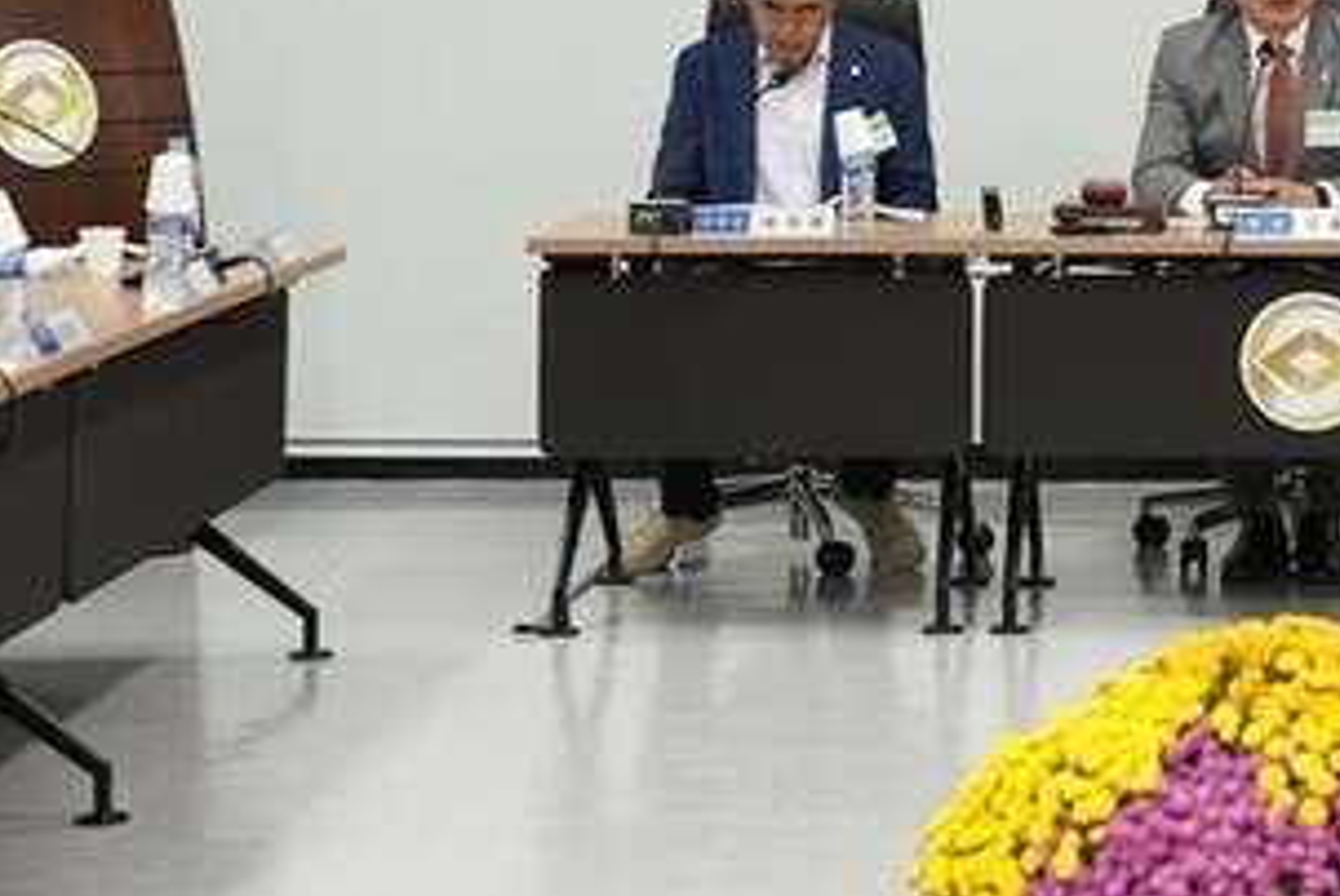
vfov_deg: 9.8
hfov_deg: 14.5
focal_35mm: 139
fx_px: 5179
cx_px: 1322
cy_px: 11
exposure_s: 1/250
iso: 2500
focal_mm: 70
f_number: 4
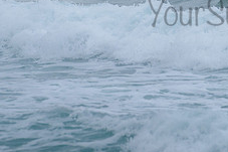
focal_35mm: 1569
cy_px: -41
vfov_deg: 0.9
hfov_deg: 1.3
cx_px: 252
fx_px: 9929
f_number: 5.6
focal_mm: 500
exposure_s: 1/1250
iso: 400
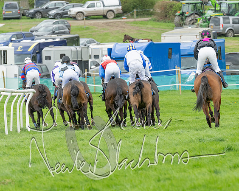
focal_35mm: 404
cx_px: 140
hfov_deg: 4.8
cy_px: 110
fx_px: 2856
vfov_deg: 3.8
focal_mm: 200
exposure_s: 1/800
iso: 400
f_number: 5
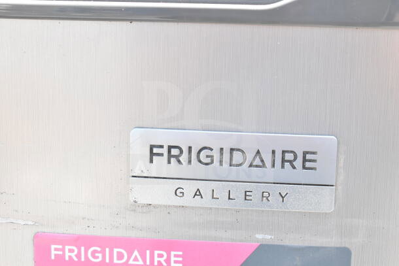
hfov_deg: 26.0
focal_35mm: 78
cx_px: 200
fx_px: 865
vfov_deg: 17.5
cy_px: 133
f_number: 10
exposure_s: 1/400
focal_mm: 52
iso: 1600
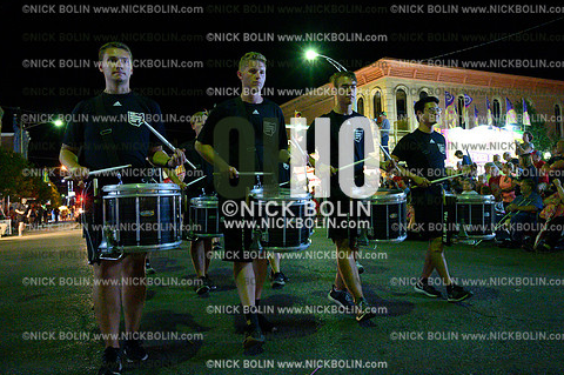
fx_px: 454
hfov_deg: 63.7
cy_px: 173
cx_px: 296
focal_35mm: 29
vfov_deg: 44.8
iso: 32000
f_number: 4
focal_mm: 24
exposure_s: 1/400
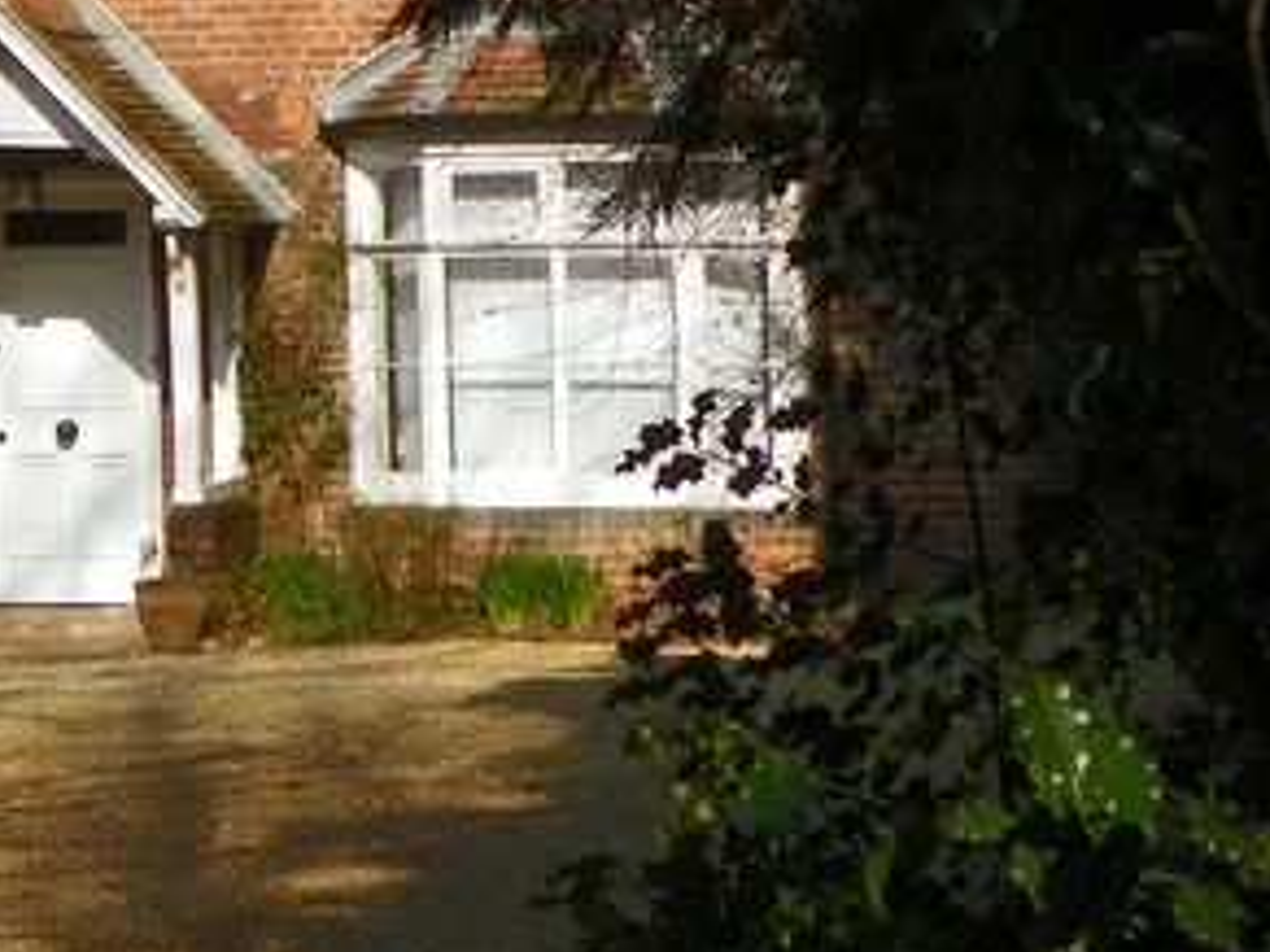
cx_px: -153
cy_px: -162
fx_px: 5648
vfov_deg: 9.5
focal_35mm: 154
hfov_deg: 12.6
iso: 64
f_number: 5
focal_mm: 9.9
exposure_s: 1/320
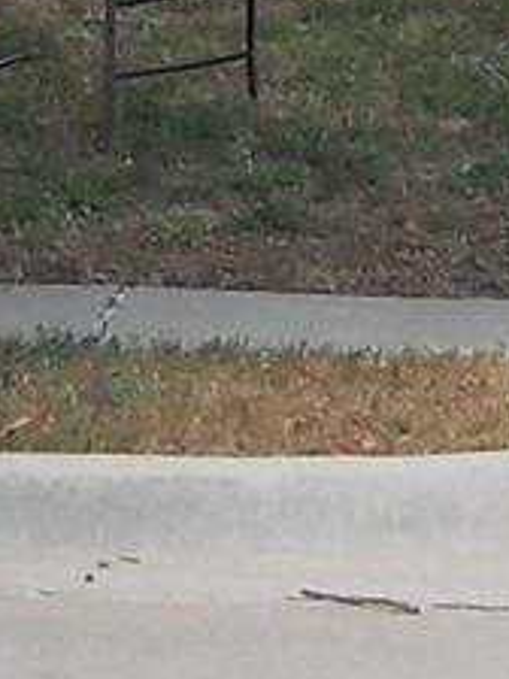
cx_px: 548
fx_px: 6274
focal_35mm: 320
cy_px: 6
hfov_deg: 4.6
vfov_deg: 6.2
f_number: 8.2
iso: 80
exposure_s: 1/90
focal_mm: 6.3
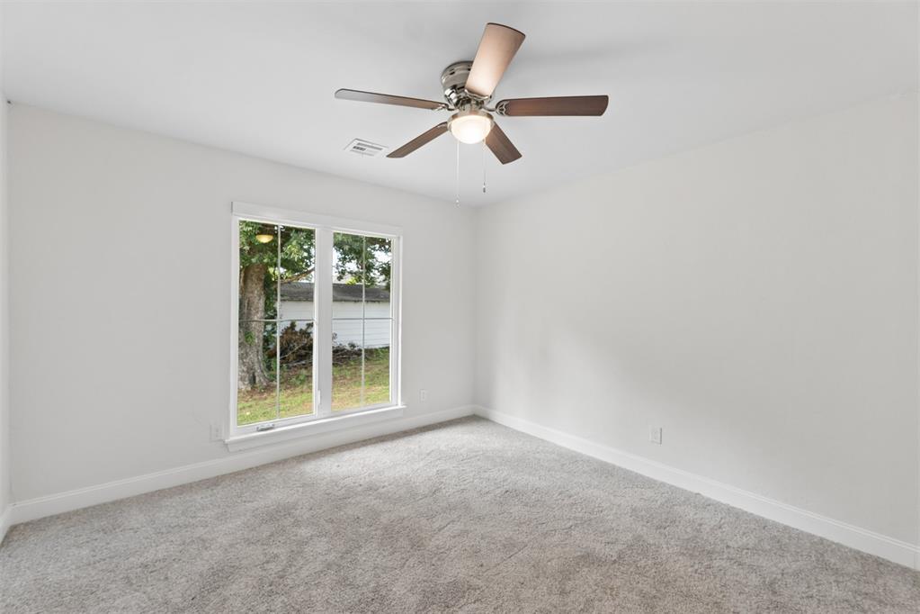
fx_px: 383
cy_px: 307
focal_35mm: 15
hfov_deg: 100.4
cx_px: 460
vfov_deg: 77.3
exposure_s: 1/15
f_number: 7.1
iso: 200
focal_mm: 10
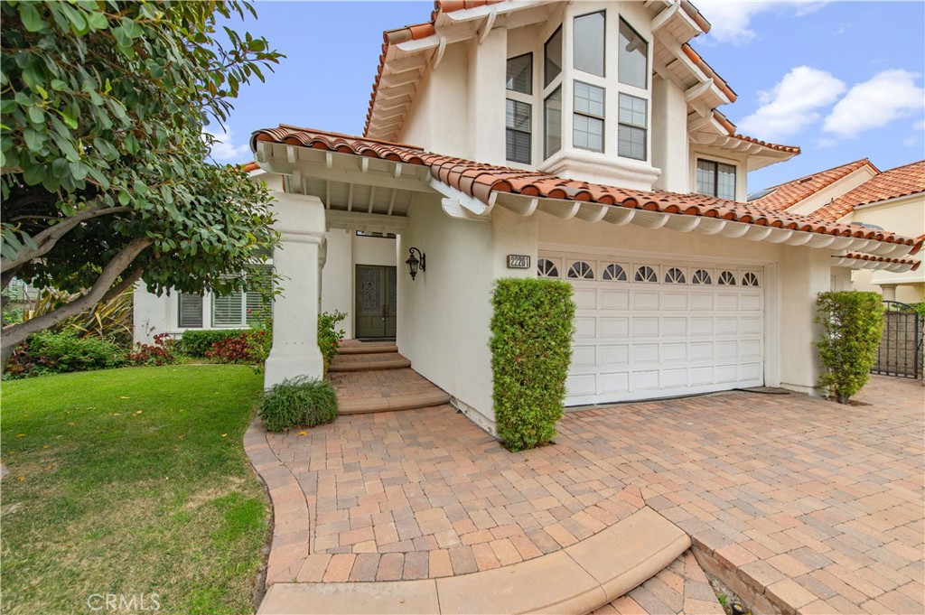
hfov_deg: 104.3
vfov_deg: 81.1
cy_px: 308
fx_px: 359
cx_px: 462
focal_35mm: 14
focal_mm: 14
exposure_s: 1/250
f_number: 5.6
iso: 125
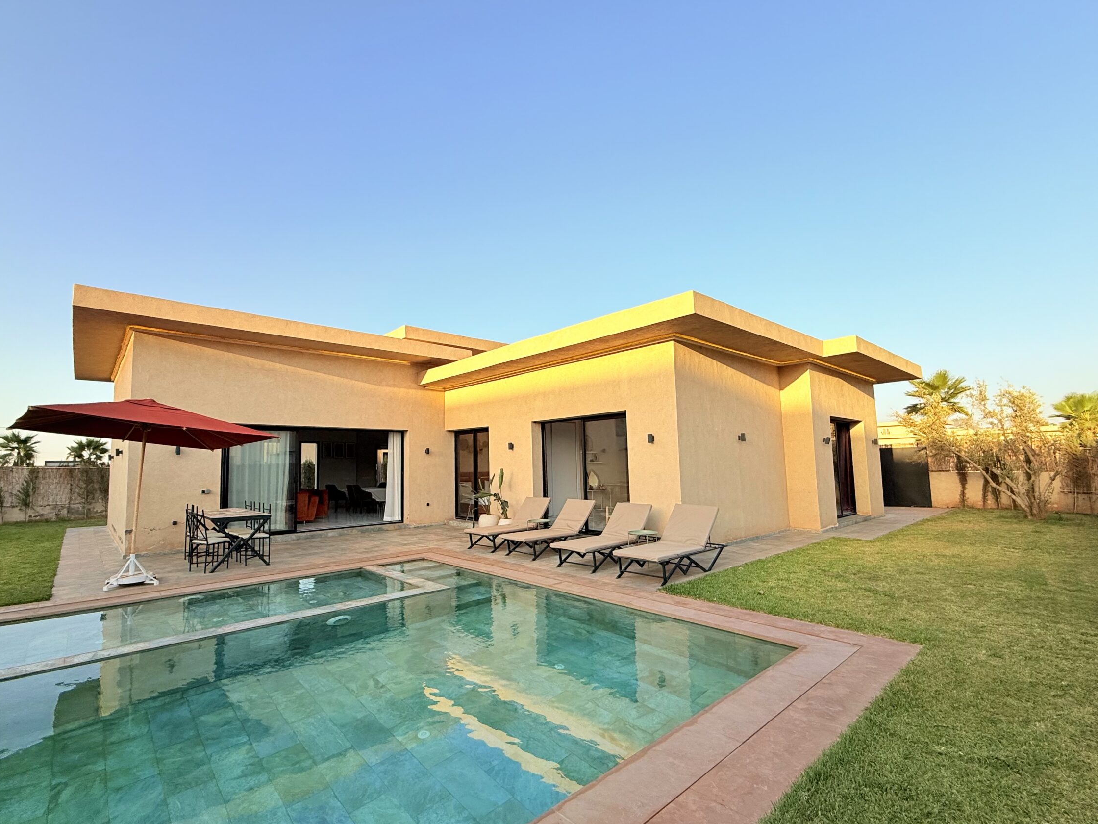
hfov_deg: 94.2
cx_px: 498
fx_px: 508
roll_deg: -0.2
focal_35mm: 16
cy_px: 424
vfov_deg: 78.1
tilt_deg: +6.0
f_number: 2.2
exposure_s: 1/574
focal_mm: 2.22
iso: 50
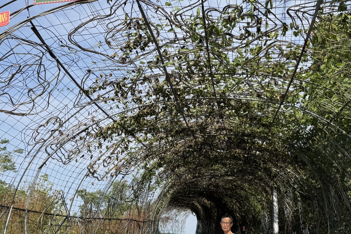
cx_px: 229
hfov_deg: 47.8
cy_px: 143
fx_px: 390
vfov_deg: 33.3
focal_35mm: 40
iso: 80
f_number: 1.78
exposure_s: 1/3597
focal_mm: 6.76
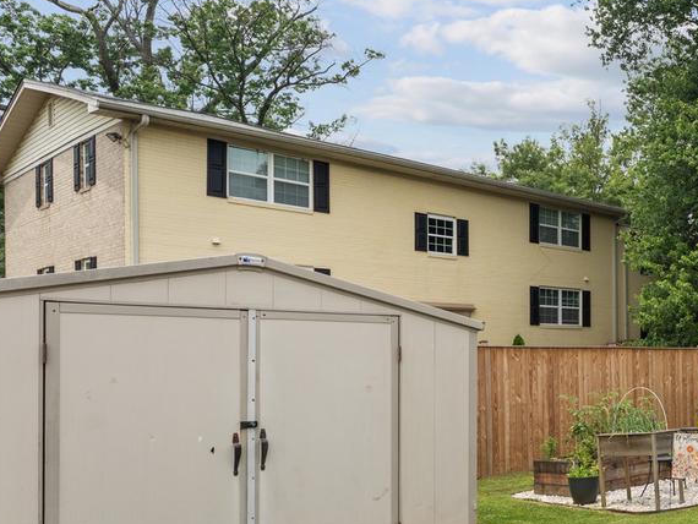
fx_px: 686
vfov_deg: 41.2
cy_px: 354
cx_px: 785
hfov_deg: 41.6
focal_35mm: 34
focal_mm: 14
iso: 100
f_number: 8
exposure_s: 1/60
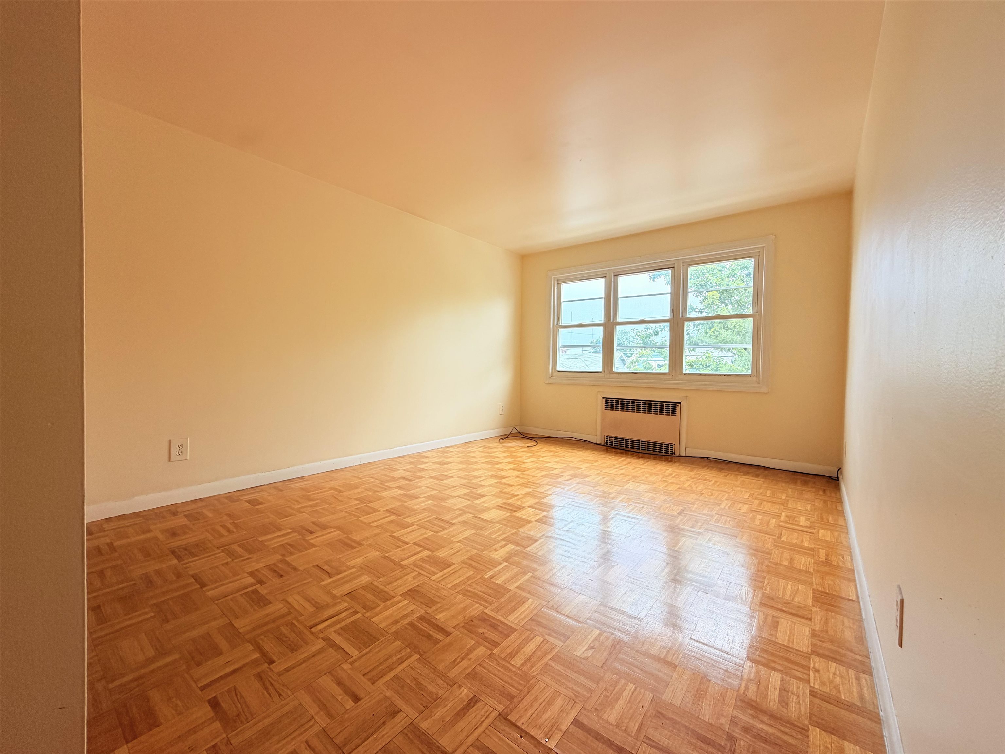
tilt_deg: -2.4
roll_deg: -0.1
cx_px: 502
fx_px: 406
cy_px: 377
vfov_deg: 85.7
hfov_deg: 102.1
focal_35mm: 14
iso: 100
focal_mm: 2.22
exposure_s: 1/121
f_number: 2.2
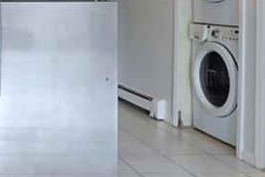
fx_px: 455
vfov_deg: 21.2
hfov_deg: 27.2
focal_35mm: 62
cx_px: -81
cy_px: -2
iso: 640
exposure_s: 1/160
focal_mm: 11
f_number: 4
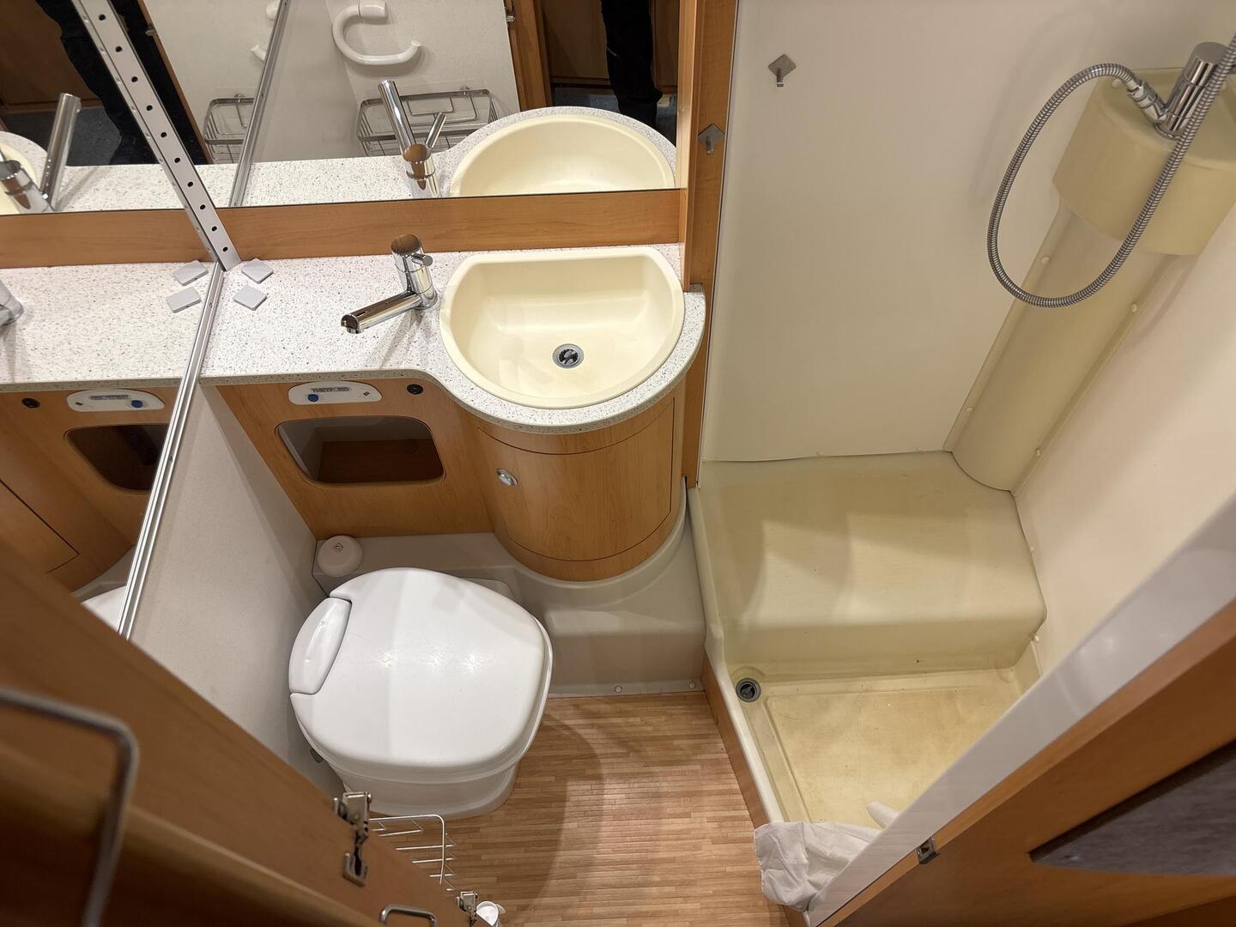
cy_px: 464
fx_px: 928
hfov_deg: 67.3
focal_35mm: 26
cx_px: 618
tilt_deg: -57.7
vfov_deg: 53.1
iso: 100
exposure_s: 1/50
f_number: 1.6
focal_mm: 5.96
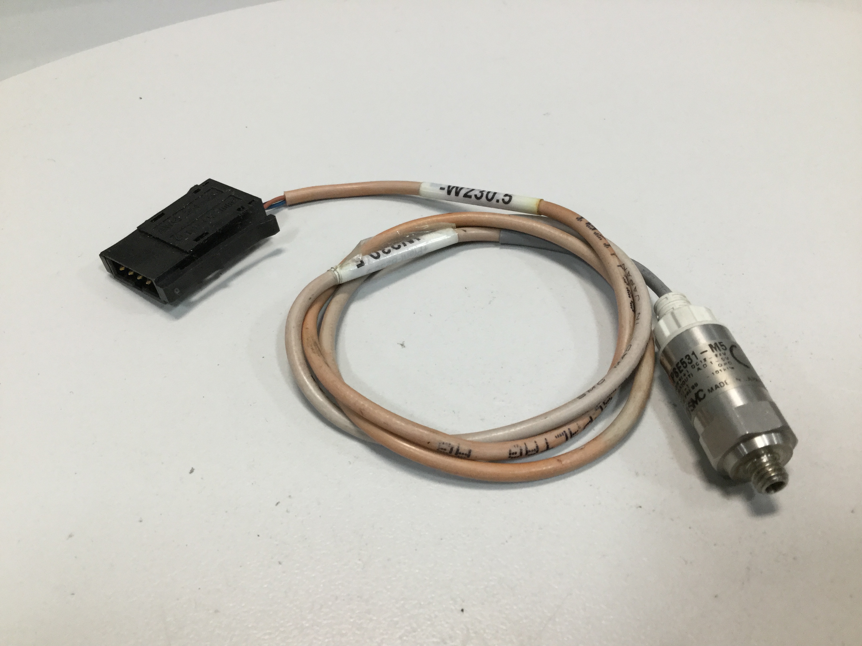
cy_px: 323
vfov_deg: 45.4
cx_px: 431
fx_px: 772
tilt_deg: -47.0
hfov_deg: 58.4
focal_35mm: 31
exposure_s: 1/30
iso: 32
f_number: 2.4
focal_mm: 3.3
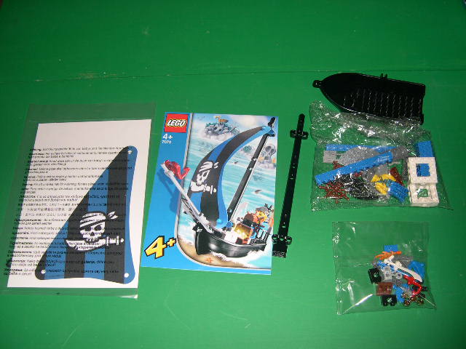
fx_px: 512
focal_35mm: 38
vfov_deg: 37.7
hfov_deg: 49.0
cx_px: 233
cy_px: 174
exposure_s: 1/60
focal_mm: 8
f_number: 2.8
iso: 100
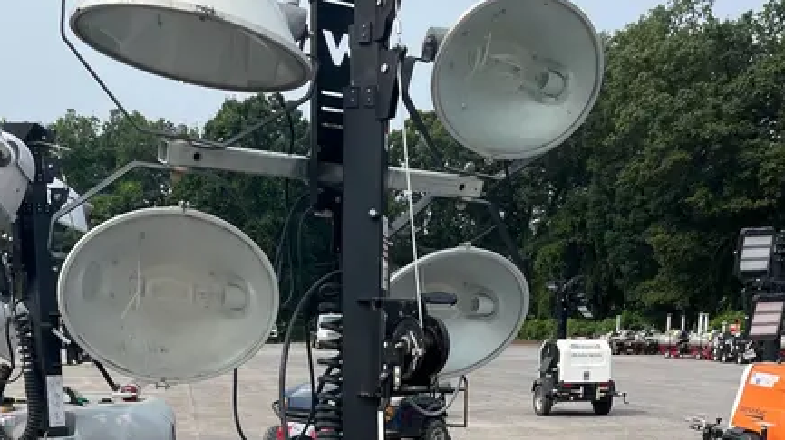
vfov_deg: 23.2
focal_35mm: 48
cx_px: 344
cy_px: 497
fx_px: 999
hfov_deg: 42.8
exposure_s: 1/2410
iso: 50
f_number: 1.6
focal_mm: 5.1
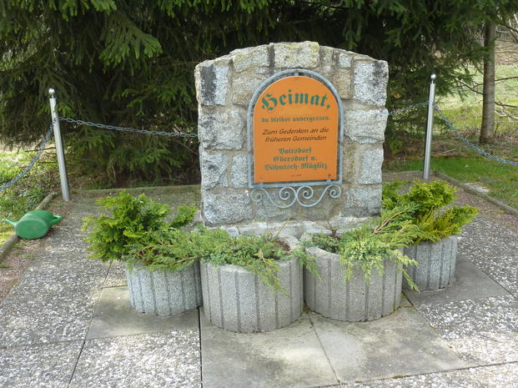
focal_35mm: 33
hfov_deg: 55.4
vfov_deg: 42.9
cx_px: 254
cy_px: 194
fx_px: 494
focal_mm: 5.3
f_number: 4
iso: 160
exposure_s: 1/250
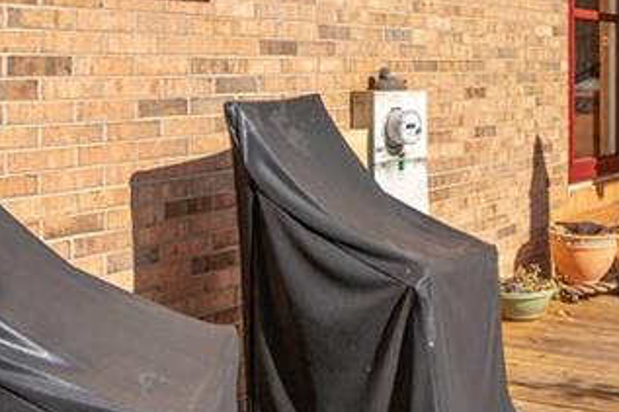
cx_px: 607
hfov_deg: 33.4
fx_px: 945
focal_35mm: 55
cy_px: 51
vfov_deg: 24.0
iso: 320
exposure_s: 1/1000
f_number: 6.3
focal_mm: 17
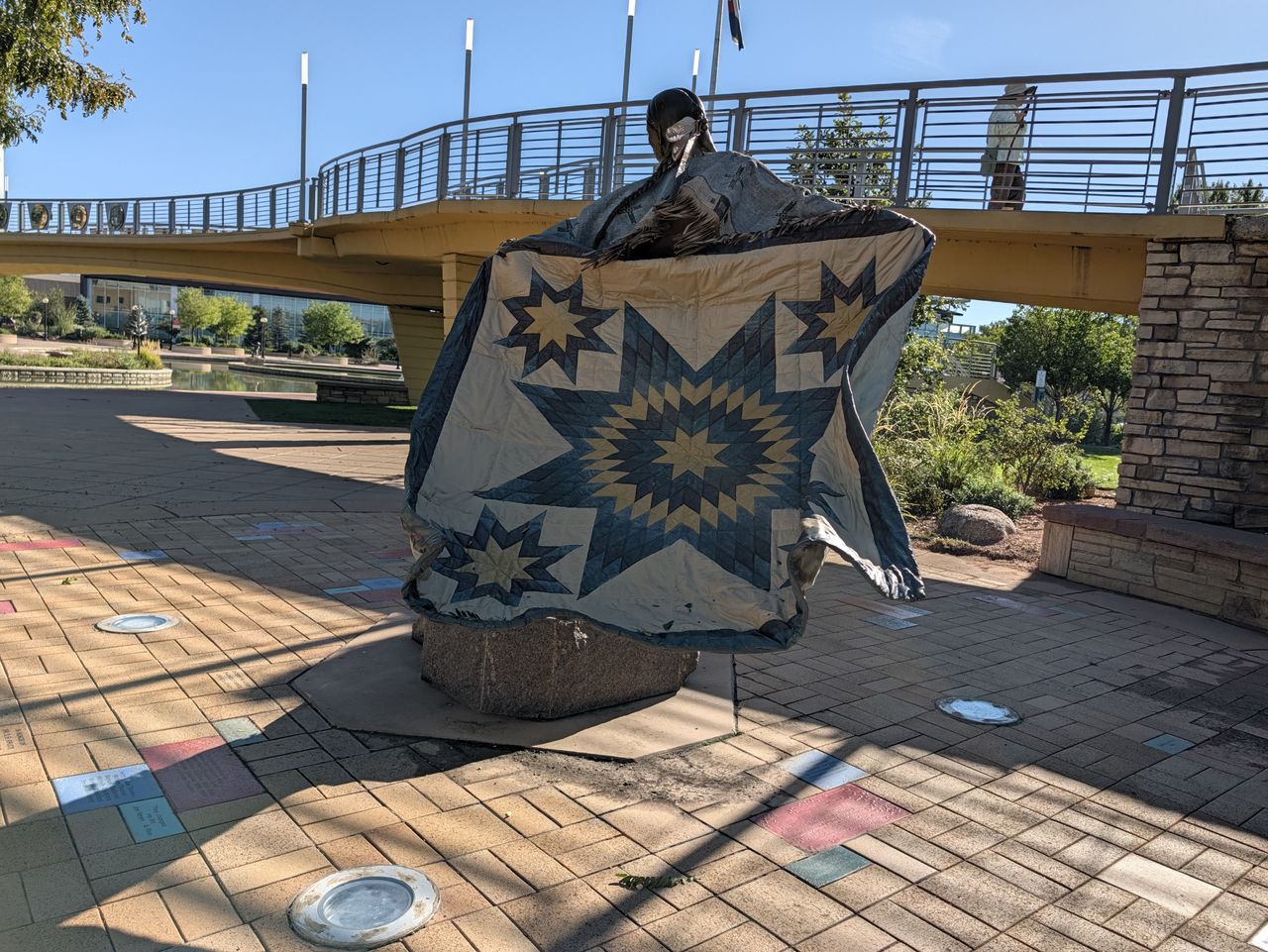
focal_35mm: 24
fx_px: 879
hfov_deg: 71.6
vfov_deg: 56.8
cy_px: 476
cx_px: 634
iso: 23
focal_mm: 6.9
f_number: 1.68
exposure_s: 1/1541
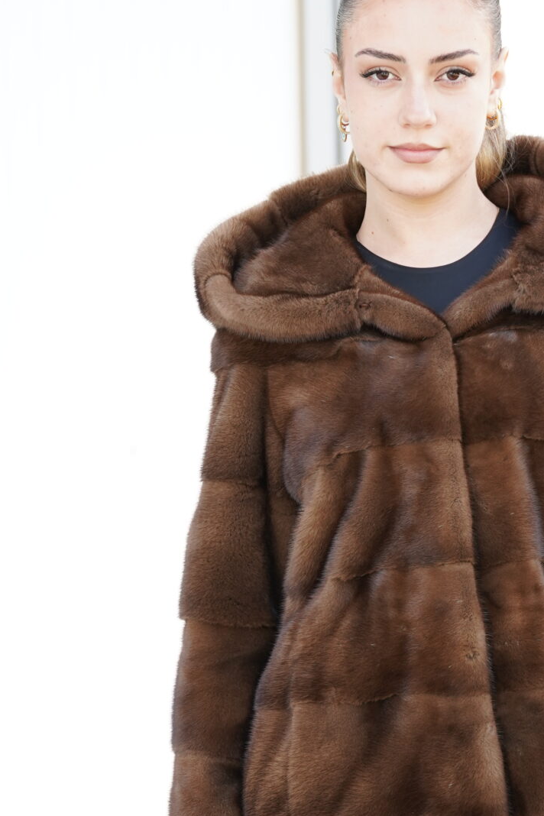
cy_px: 776
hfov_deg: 3.7
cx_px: 244
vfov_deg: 5.6
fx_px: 8363
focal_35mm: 369
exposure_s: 1/250
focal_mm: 154
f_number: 2.8
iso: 250
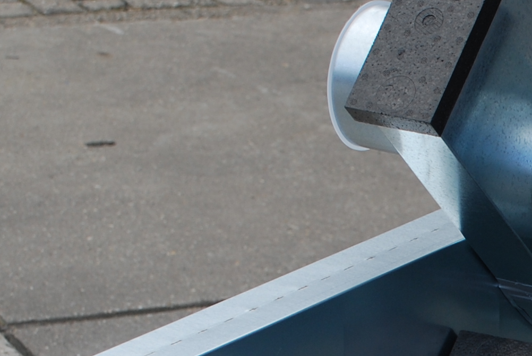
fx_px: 3003
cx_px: 698
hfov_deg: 9.9
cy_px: 505
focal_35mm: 203
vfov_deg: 6.7
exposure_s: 1/125
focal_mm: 35
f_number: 5.6
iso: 100
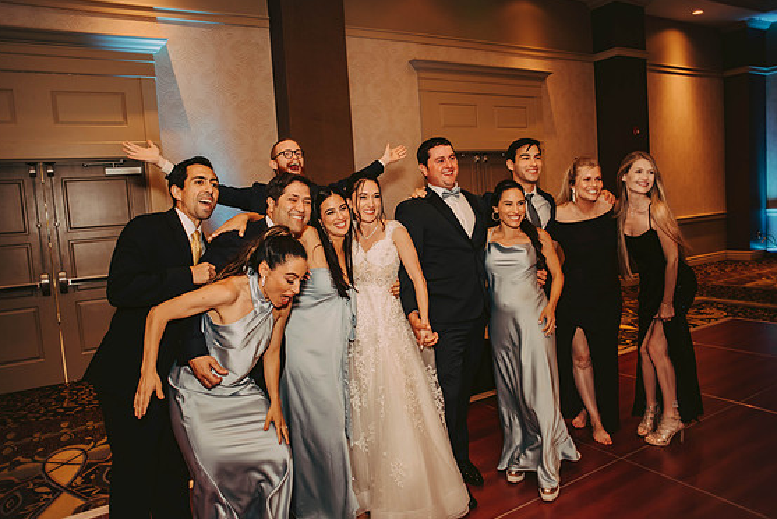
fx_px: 540
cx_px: 384
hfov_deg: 71.5
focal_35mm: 25
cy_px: 253
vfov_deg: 51.3
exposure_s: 1/125
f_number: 2.8
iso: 800
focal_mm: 24
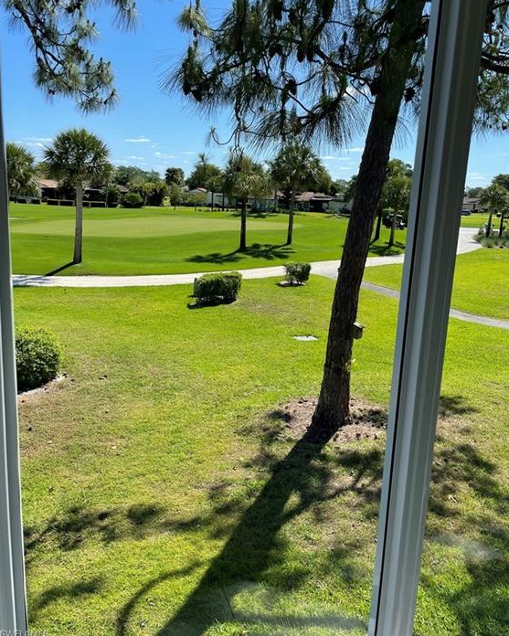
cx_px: 261
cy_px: 290
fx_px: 527
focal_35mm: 28
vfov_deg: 62.1
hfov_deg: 51.5
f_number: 1.6
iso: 32
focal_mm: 4.2
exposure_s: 1/1304
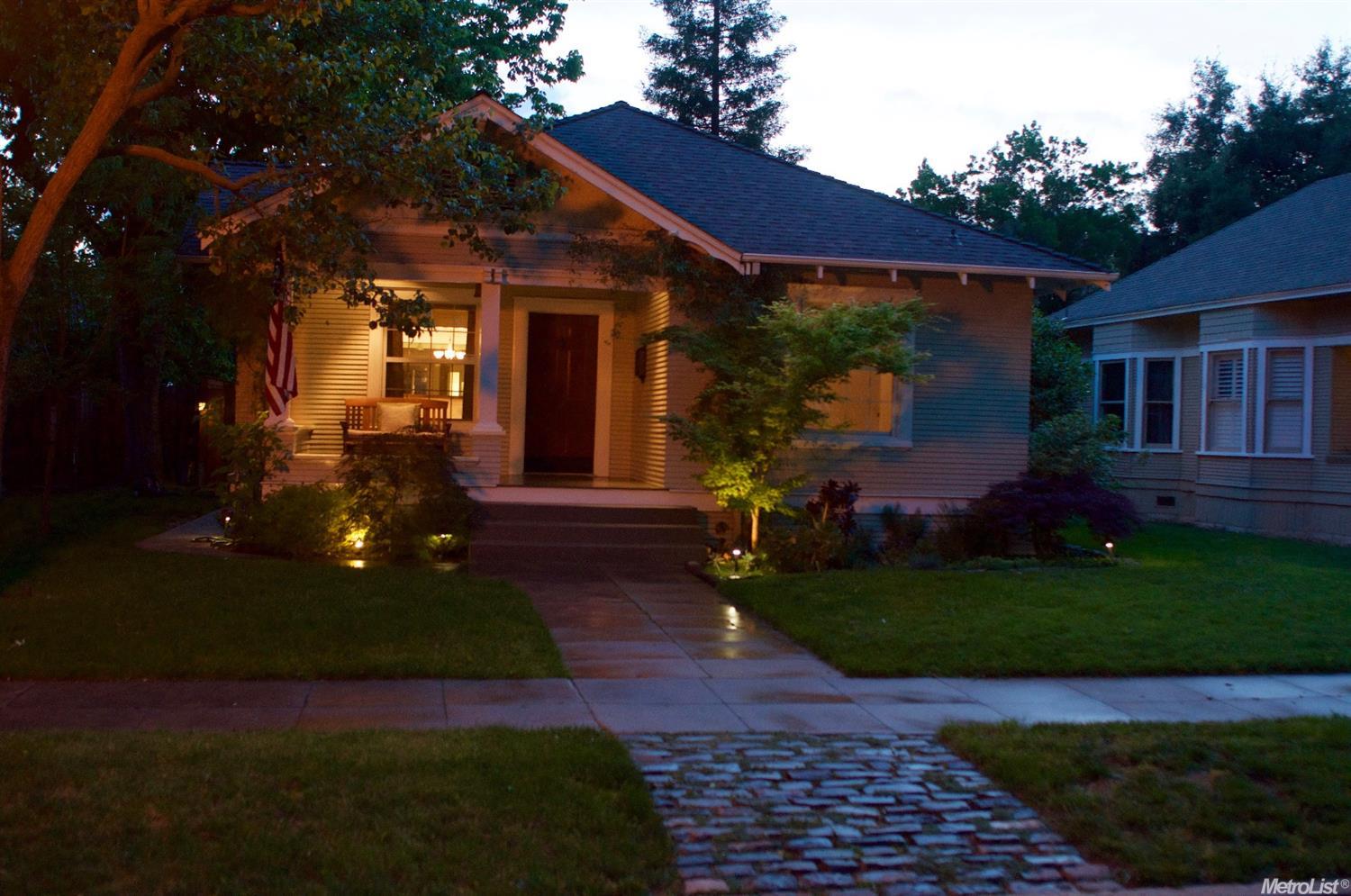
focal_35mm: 36
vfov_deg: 36.8
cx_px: 676
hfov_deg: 53.2
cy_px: 448
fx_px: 1349
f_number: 2.8
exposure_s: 1/30
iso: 800
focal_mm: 24
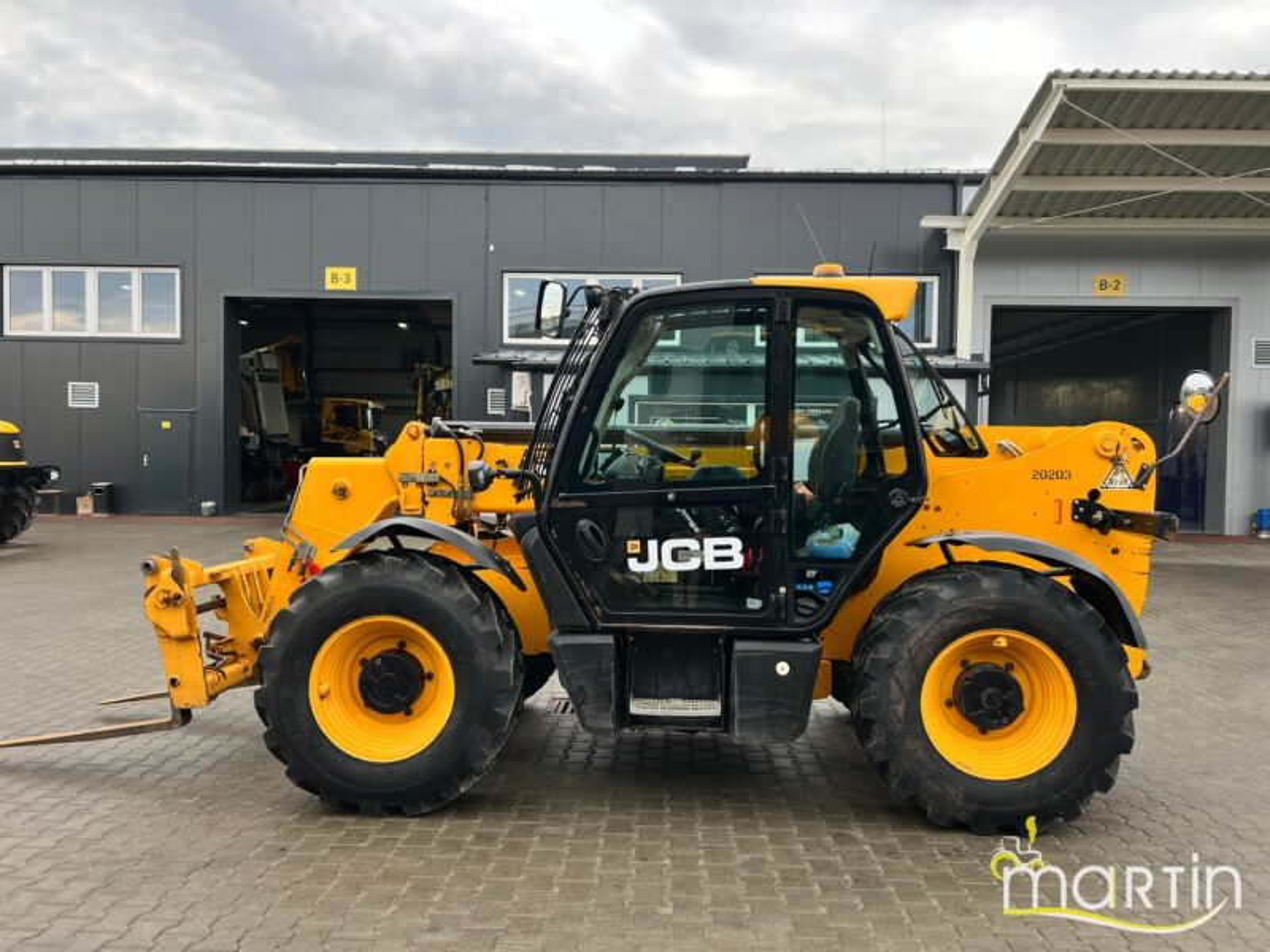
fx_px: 954
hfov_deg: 67.3
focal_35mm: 26
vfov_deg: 53.1
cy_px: 476
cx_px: 635
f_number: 1.5
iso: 50
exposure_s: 1/328
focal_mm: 5.7
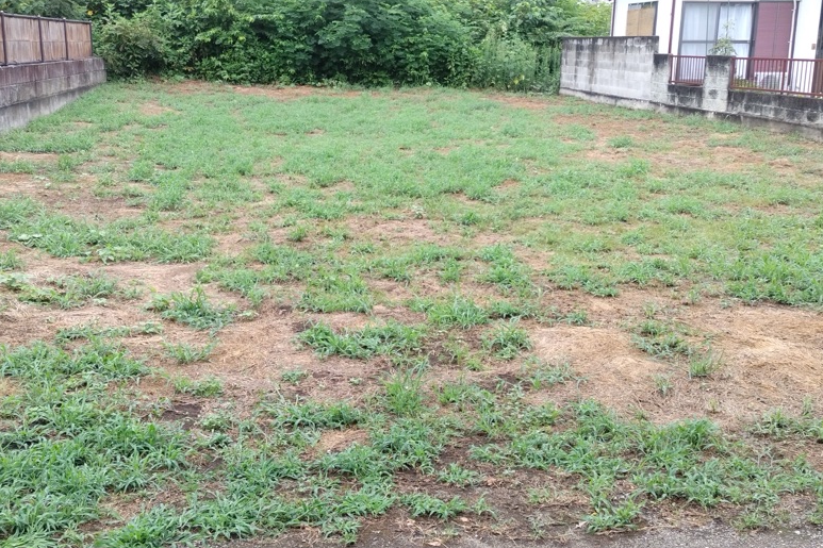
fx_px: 960
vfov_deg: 31.9
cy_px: 277
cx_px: 364
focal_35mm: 42
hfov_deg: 46.3
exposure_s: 1/100
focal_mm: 4.8
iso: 52
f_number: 1.79
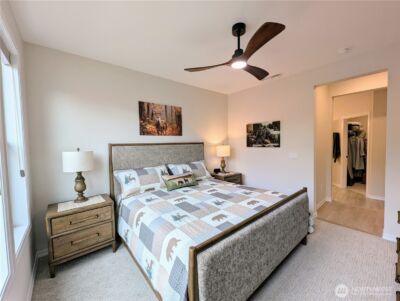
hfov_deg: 106.1
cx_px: 200
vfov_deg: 90.0
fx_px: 150
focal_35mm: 13
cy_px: 150
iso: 71
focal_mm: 1.95
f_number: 2.2
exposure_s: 1/120
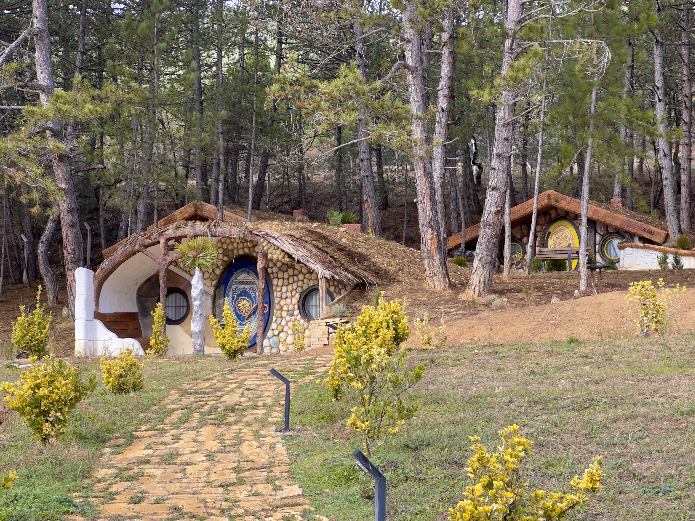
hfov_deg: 25.3
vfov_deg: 19.1
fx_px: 1546
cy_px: 260
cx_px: 348
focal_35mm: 77
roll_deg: -0.2
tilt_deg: +6.1
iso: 32
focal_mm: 9
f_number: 2.8
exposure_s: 1/99
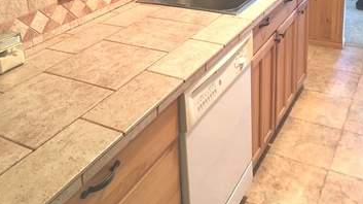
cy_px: -7
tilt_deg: -13.9
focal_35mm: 43
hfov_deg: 47.4
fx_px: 414
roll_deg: +2.6
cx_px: 181
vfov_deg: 26.0
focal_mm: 4.15
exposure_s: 1/10
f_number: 2.2
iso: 100
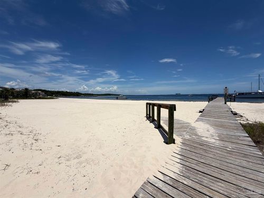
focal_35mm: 14
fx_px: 107
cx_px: 132
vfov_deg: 85.7
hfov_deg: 102.1
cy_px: 99
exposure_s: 1/2506
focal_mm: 2.22
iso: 20
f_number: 2.2
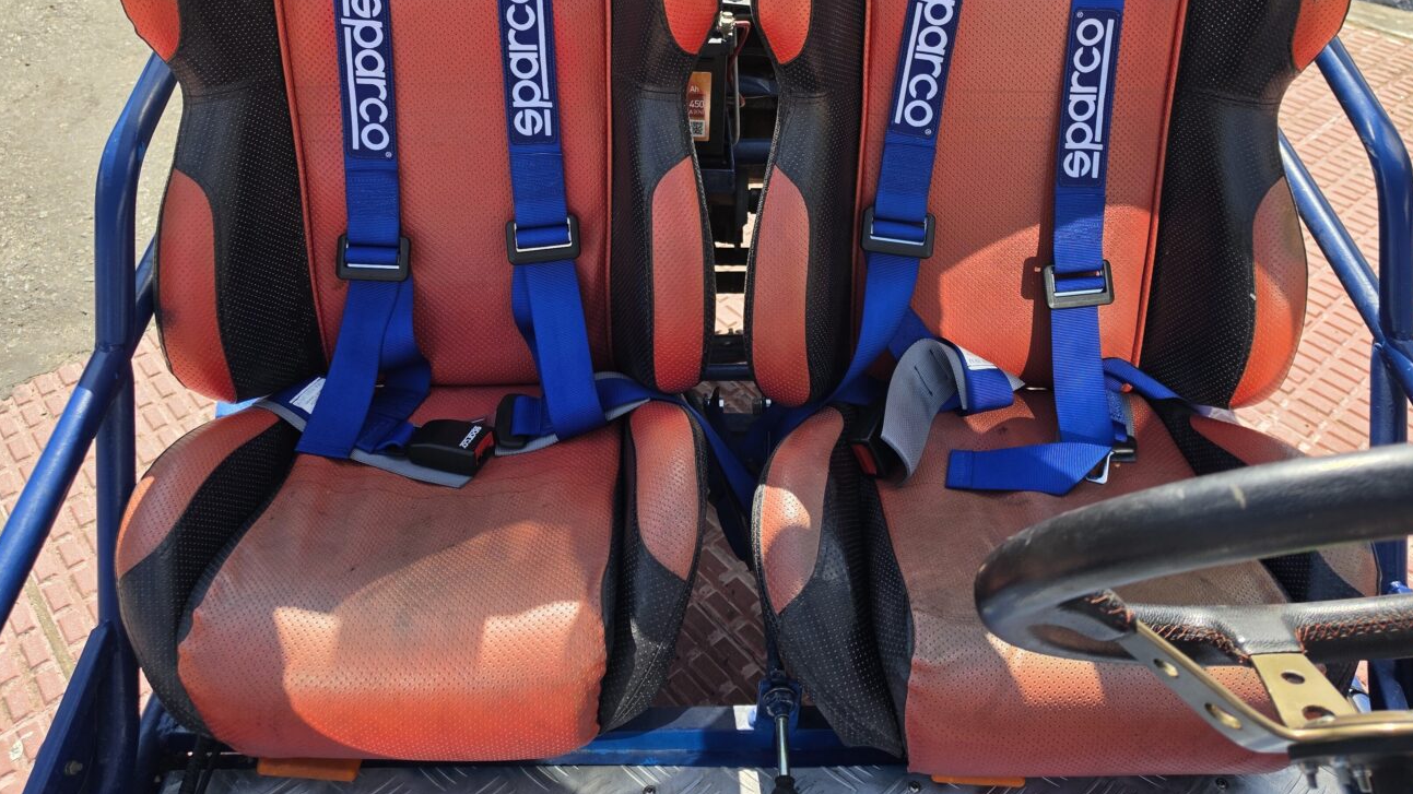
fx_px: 1161
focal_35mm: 31
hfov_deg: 62.5
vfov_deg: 36.3
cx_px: 763
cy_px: 143
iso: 64
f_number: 1.4
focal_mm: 6.5
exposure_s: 1/3788
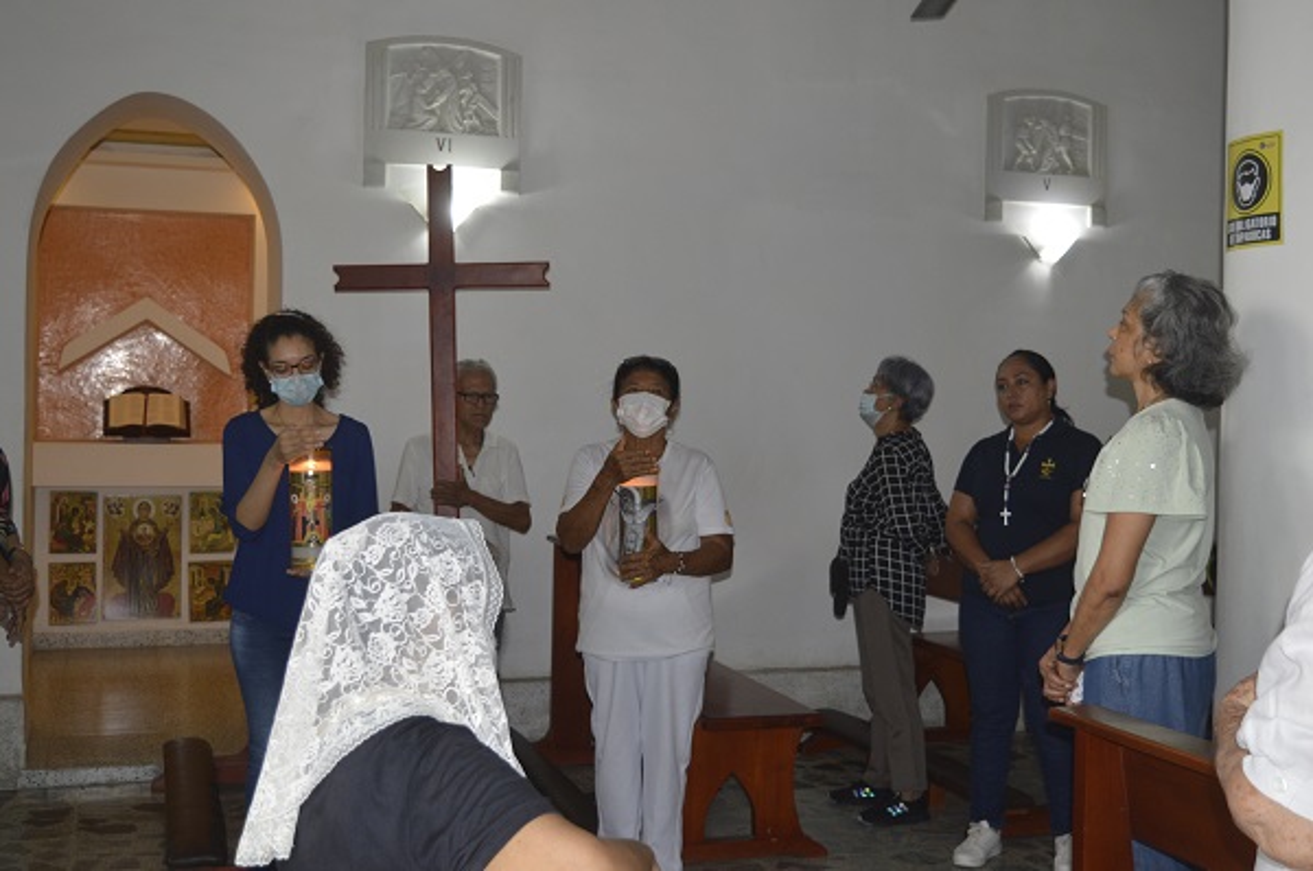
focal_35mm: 44
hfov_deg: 45.0
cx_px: 656
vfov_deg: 30.7
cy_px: 436
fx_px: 1584
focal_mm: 29
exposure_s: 1/60
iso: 500
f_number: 4.2
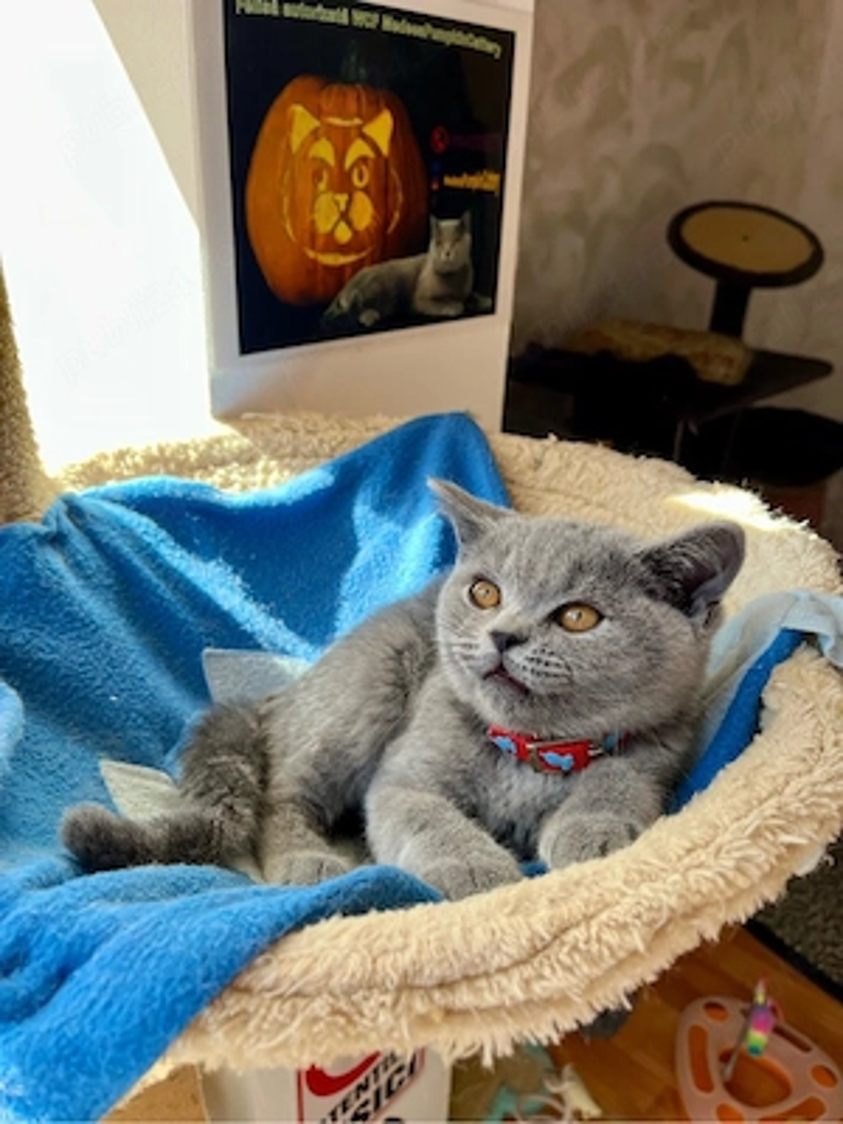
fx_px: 844
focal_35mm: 26
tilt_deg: -26.0
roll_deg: -3.0
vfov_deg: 67.3
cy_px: 562
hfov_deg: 53.1
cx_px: 422
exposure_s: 1/218
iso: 40
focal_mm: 5.1
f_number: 1.6
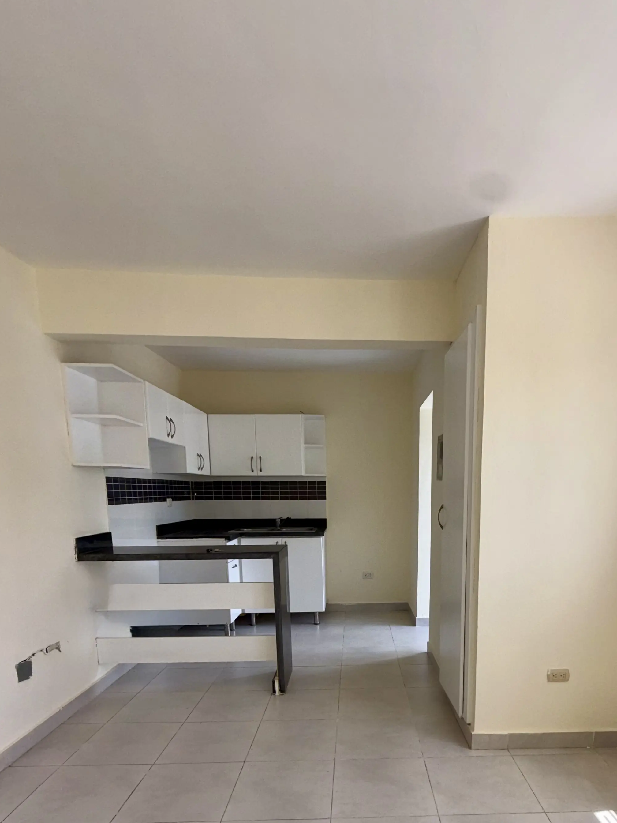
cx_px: 371
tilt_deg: -10.7
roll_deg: +0.7
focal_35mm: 21
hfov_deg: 62.9
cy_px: 588
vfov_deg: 74.9
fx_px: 499
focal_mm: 2.22
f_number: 2.2
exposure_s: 1/122
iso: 32
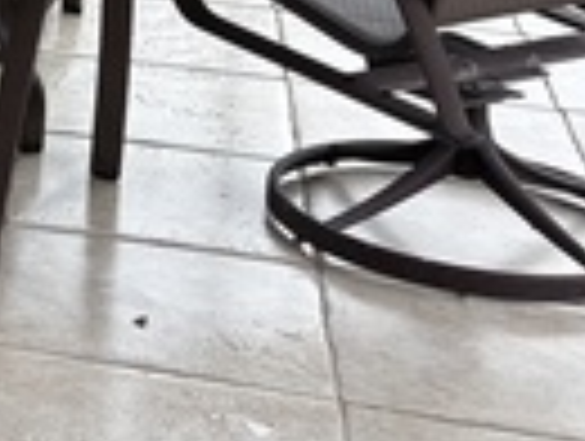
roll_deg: -0.1
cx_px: -659
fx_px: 2252
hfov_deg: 12.6
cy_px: -297
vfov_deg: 10.6
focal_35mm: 133
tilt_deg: -10.5
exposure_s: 1/390
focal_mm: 5.96
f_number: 1.6
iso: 50
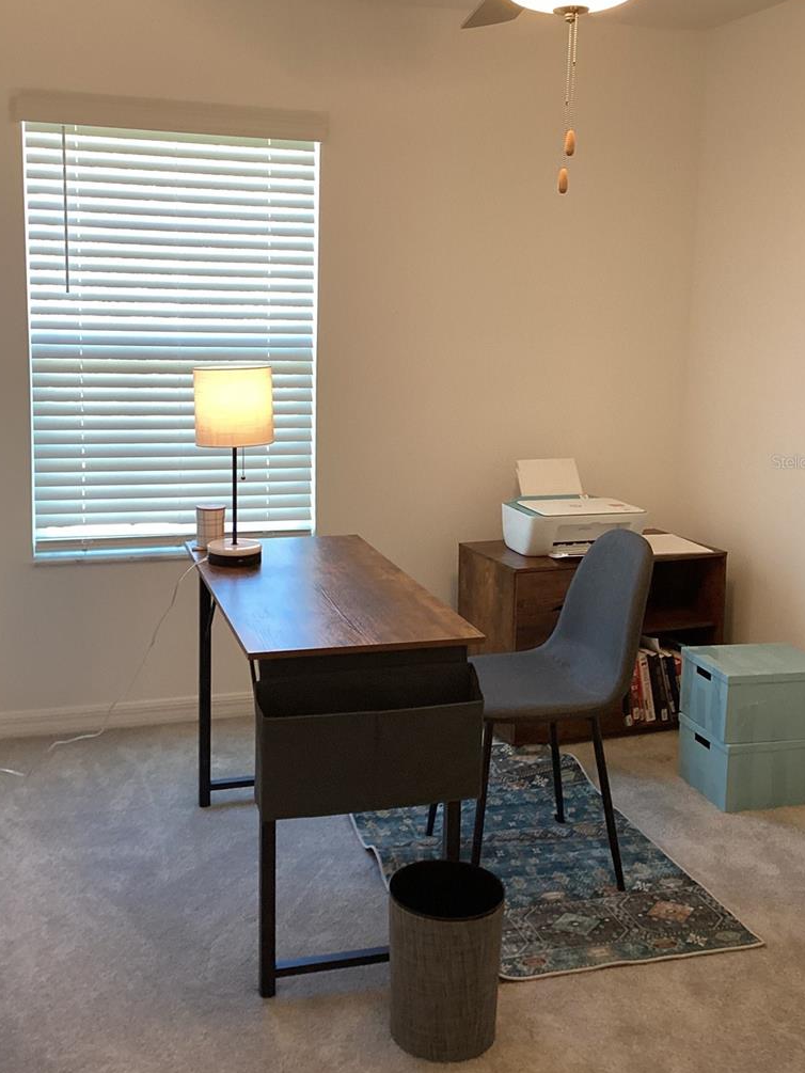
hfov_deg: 38.6
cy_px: 461
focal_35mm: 37
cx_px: 367
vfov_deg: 50.0
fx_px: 1147
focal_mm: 3.3
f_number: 2.4
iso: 125
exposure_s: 1/60
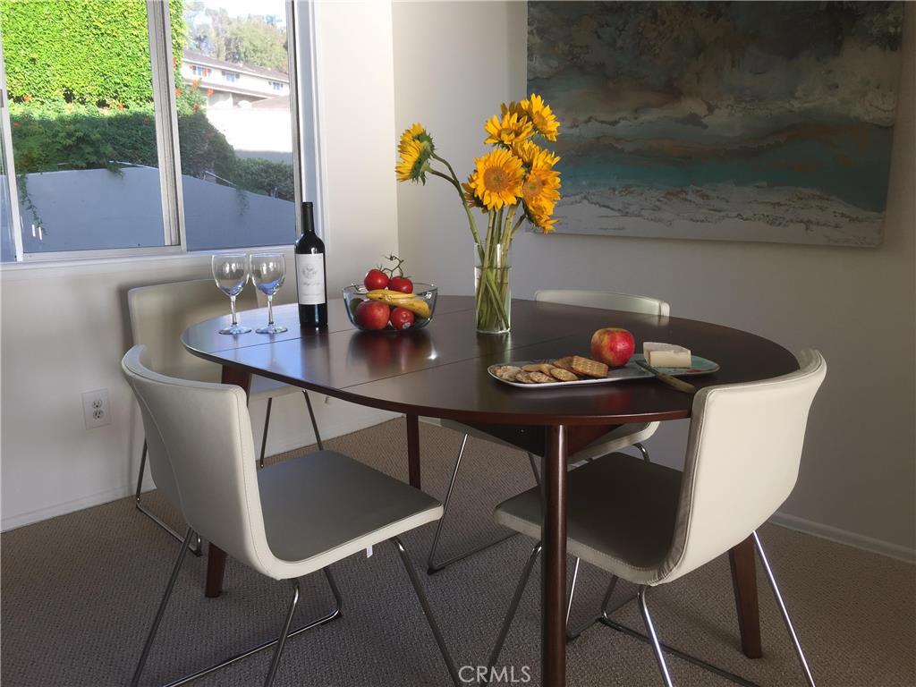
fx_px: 767
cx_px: 458
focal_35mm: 29
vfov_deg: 48.2
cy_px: 344
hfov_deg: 61.7
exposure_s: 1/193
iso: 32
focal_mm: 4.15
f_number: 2.2
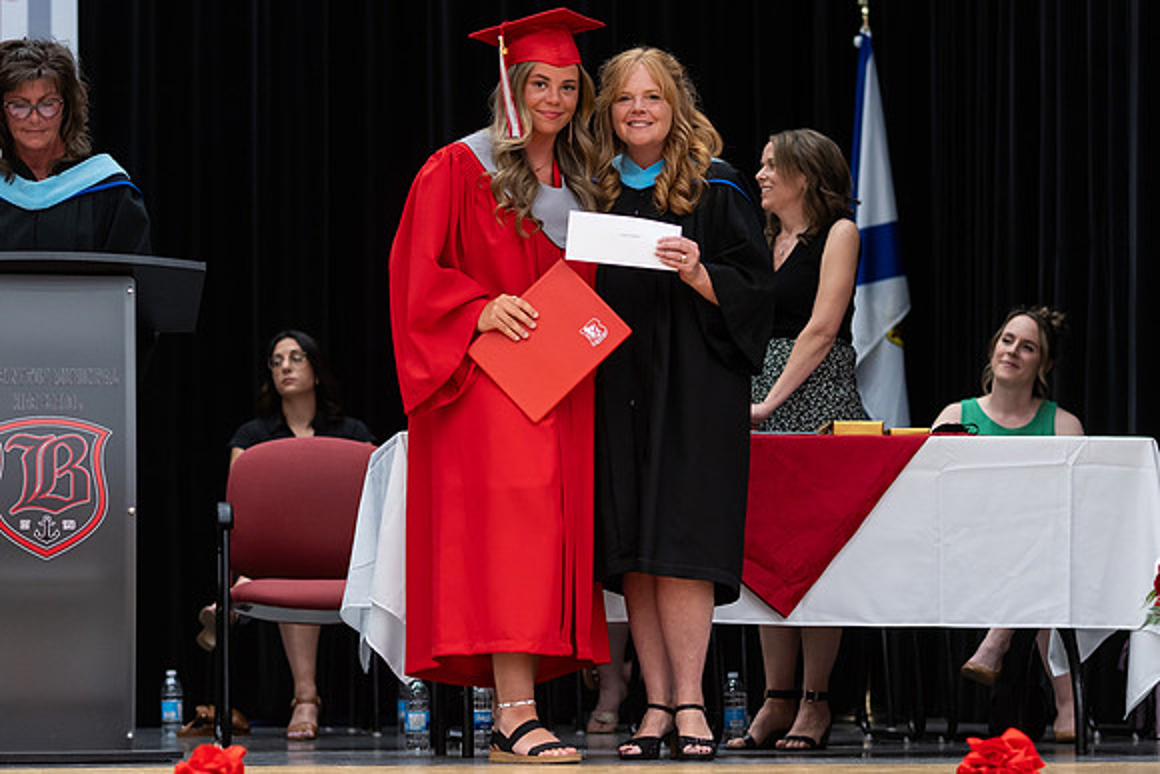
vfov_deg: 11.2
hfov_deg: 16.8
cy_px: 448
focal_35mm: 122
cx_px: 580
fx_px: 3929
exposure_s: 1/200
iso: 1000
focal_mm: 85
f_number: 2.8
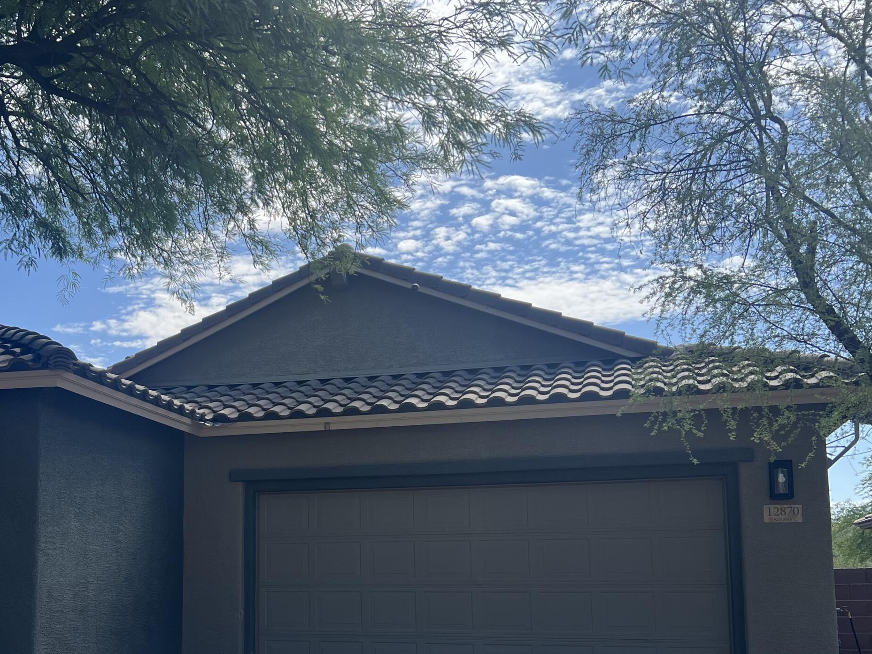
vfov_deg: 33.8
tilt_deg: +6.1
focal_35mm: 42
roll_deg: +0.2
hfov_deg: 44.1
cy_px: 467
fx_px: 1058
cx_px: 281
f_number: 1.5
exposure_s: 1/2404
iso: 50
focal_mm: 5.7
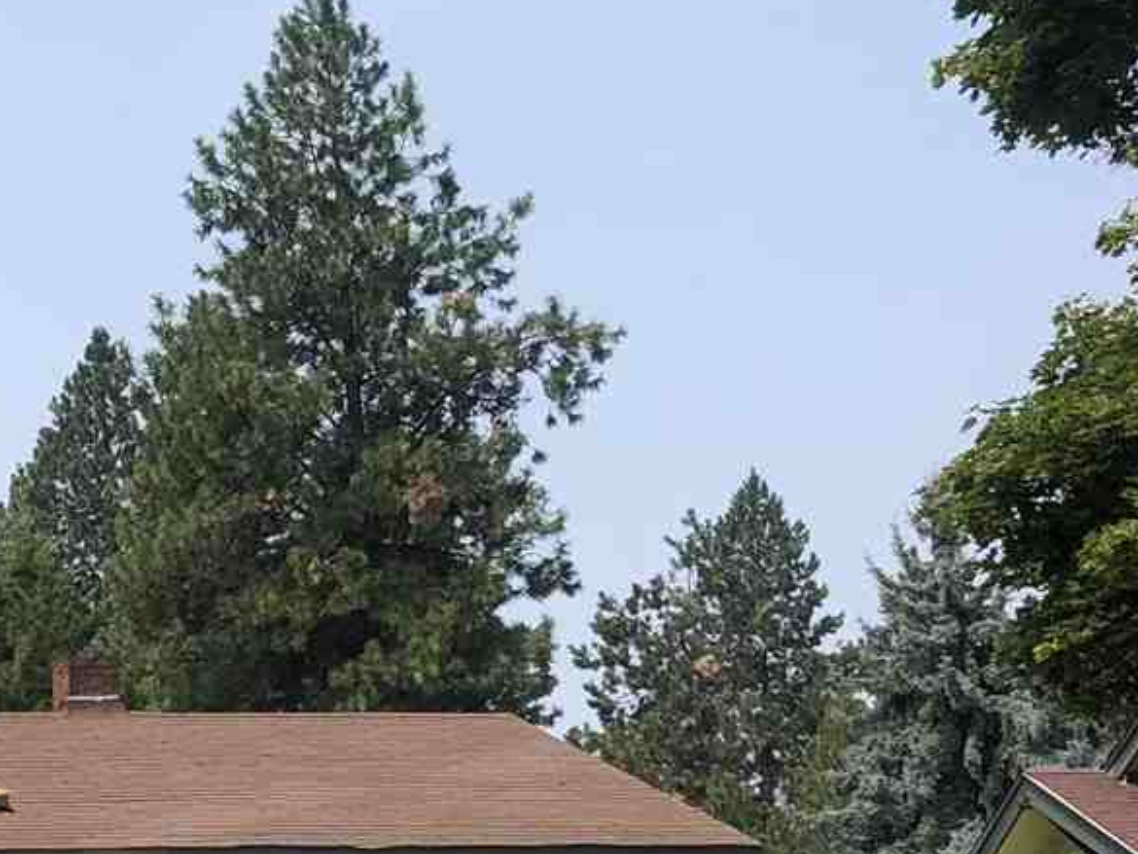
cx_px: -399
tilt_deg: +7.4
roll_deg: +1.0
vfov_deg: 14.7
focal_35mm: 98
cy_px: 943
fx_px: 3222
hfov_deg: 18.4
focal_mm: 3.99
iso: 20
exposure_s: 1/1946
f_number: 1.8
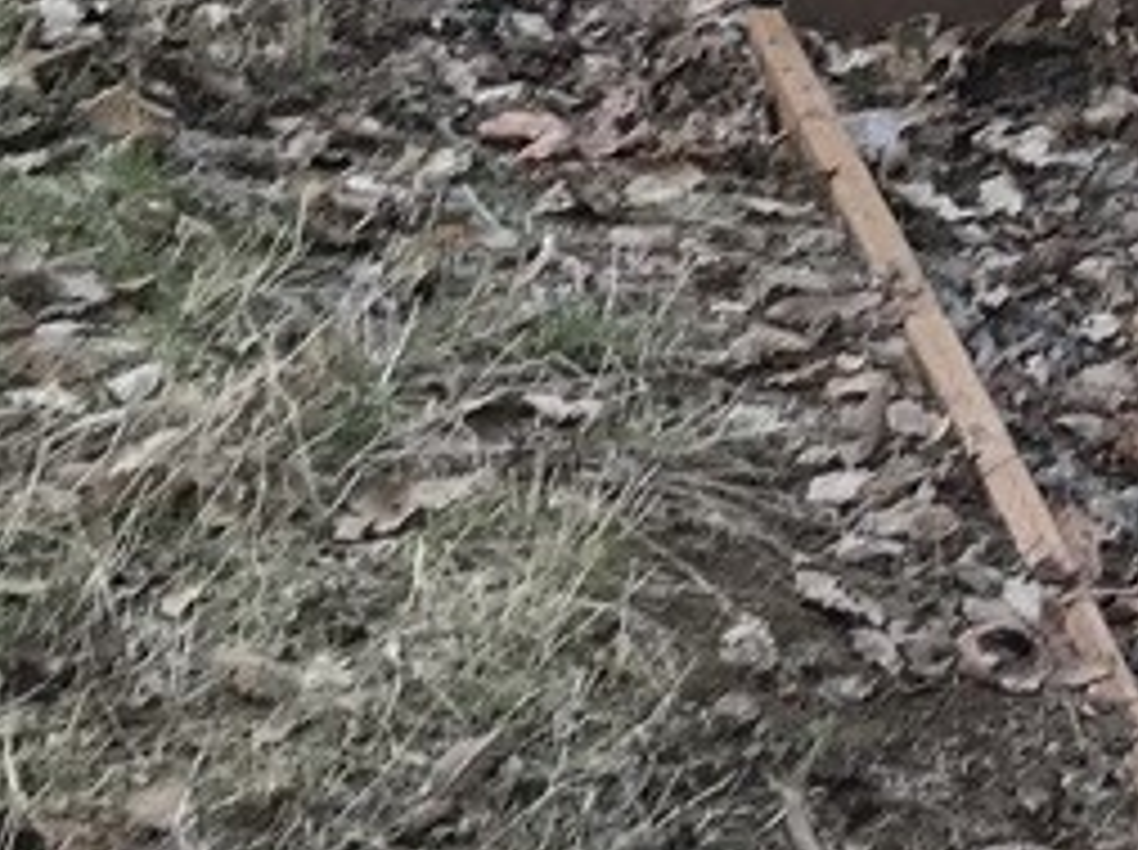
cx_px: 2474
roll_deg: -3.4
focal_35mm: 133
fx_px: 4366
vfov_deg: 10.4
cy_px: -733
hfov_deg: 12.5
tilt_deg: -12.5
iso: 32
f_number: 1.8
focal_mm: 3.99
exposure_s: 1/120
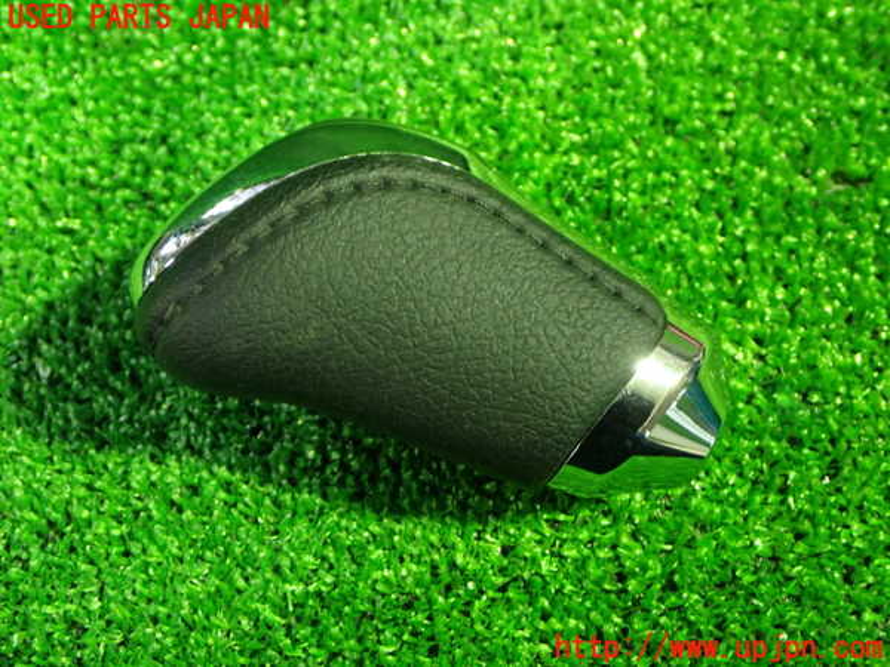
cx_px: 445
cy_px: 334
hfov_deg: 42.9
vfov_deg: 32.9
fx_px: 1131
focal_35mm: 44
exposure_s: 1/13
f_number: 2.9
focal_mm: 7.84
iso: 800
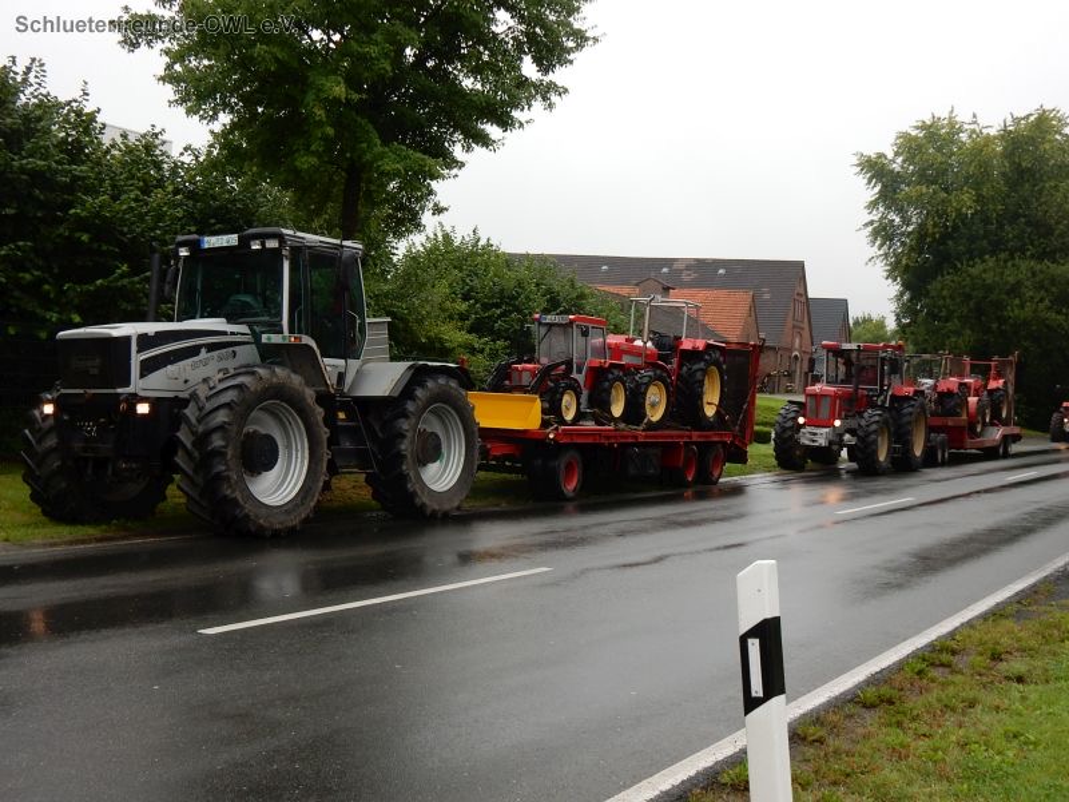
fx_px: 1328
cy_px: 401
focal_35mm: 43
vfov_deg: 33.6
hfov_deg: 43.9
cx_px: 534
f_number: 4.2
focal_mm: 7.6
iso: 125
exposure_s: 1/100
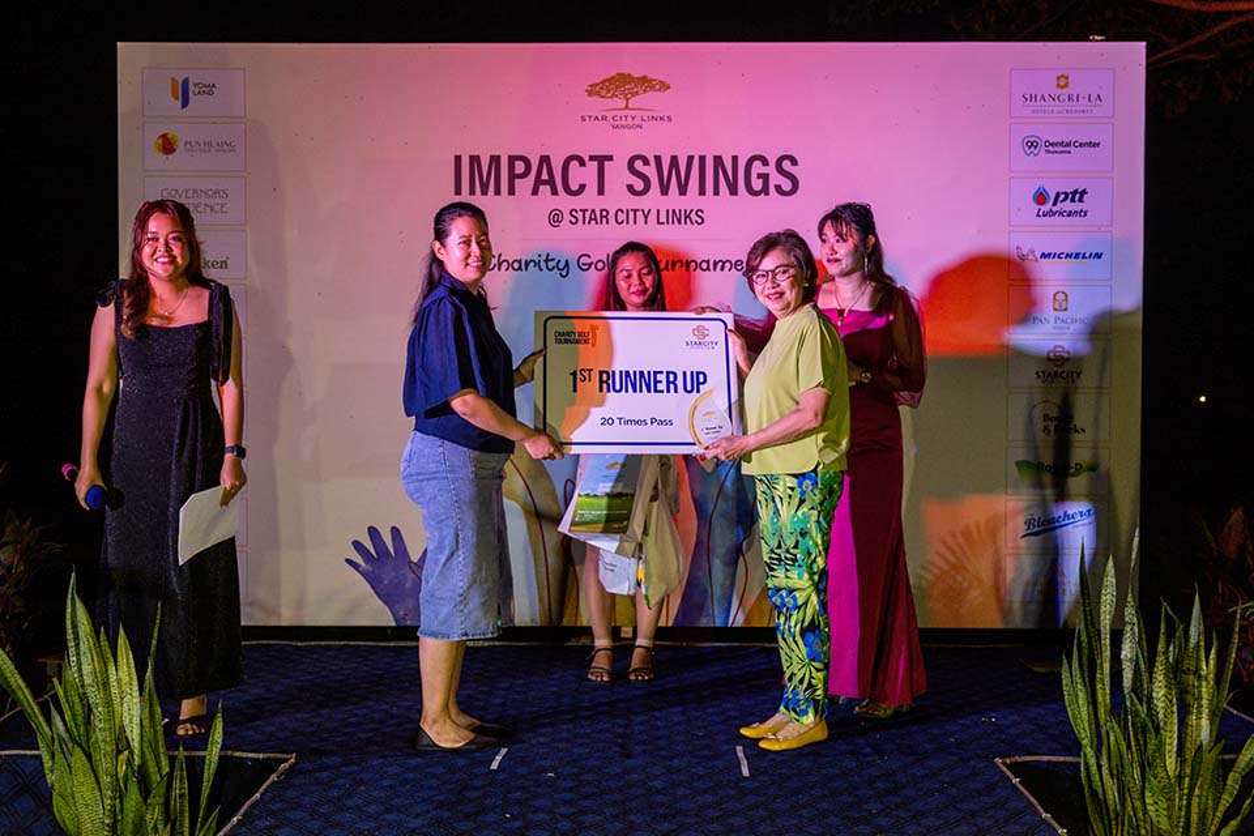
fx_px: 1219
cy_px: 418
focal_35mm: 35
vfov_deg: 37.9
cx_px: 627
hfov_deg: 54.4
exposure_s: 1/250
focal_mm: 35
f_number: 4.5
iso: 2000
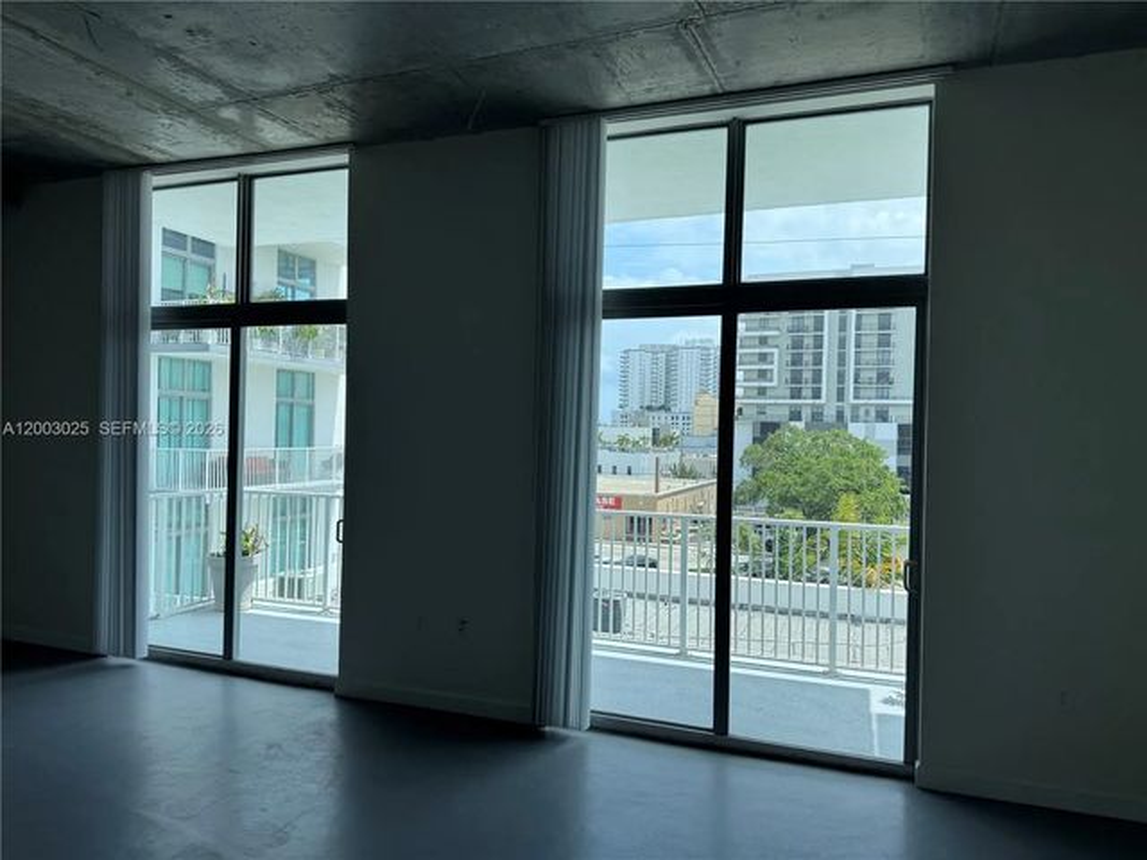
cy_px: 430
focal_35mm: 24
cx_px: 574
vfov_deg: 56.8
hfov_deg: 71.6
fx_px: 795
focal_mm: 6.76
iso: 80
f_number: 1.78
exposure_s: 1/2604
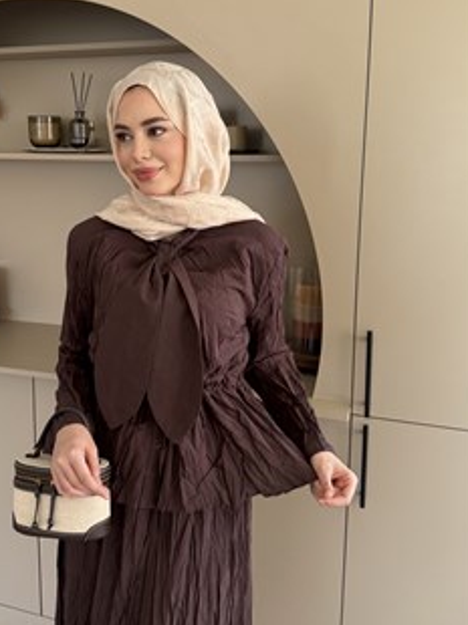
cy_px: 303
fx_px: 578
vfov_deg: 56.8
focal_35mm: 32
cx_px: 161
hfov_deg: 43.6
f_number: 1.78
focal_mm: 6.76
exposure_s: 1/121
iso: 125
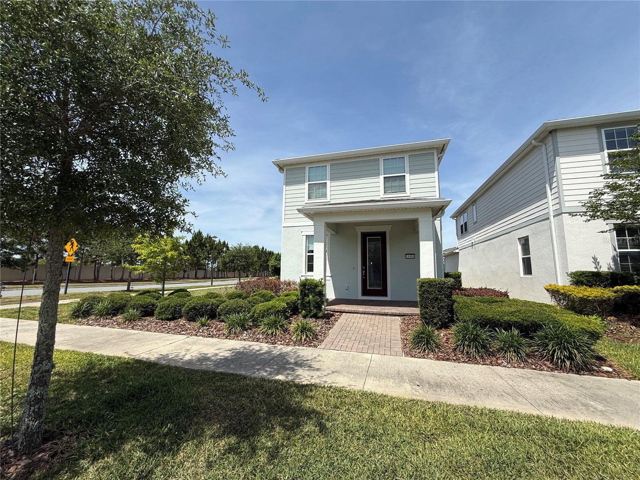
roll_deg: -1.0
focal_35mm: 14
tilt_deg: +8.1
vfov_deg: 85.7
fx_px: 259
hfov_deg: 102.1
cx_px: 320
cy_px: 240
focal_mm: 2.22
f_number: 2.2
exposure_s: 1/2611
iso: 50
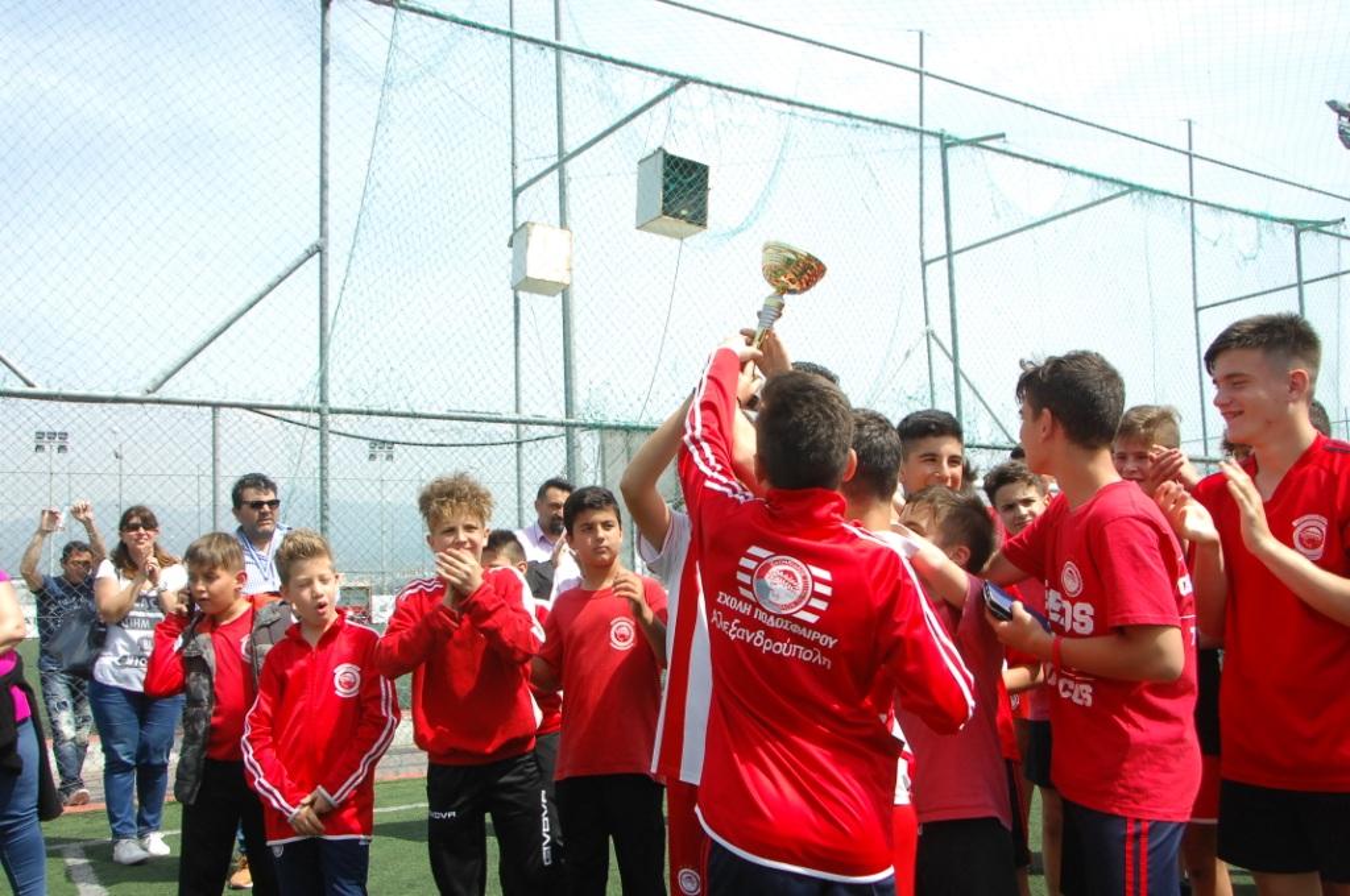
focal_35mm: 33
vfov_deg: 39.9
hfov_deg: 57.3
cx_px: 675
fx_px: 1236
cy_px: 448
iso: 500
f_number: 10
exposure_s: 1/320
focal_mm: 22
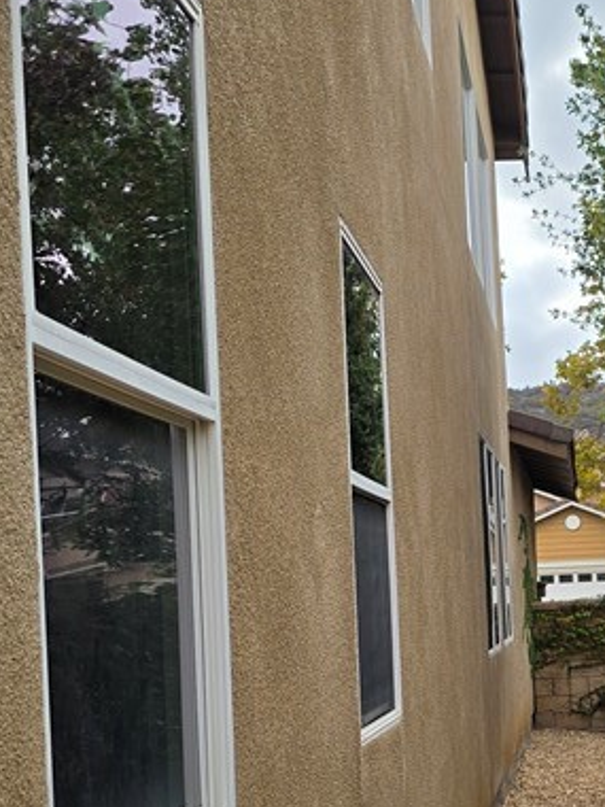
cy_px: 614
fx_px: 1445
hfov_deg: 22.6
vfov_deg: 30.6
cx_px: 633
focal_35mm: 62
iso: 80
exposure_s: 1/5294
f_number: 1.7
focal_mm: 6.25
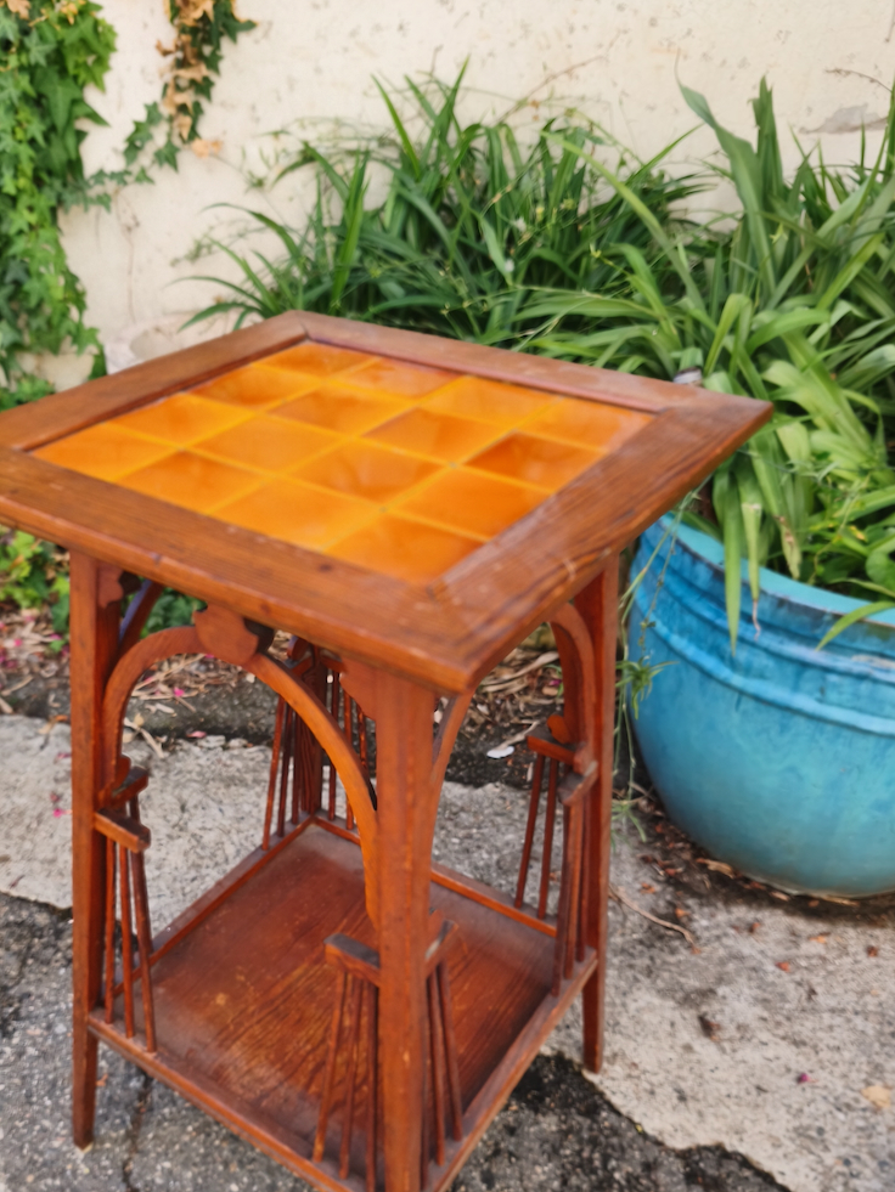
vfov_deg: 59.0
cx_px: 331
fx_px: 1034
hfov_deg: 46.4
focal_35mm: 30
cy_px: 762
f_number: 1.7
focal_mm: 5.35
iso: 50
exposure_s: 1/313
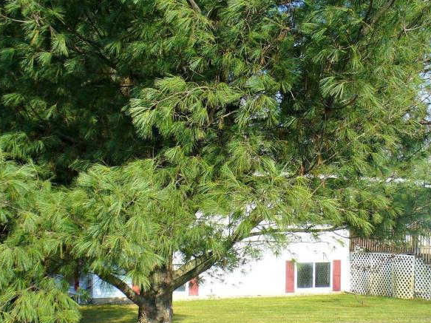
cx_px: 276
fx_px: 809
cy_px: 271
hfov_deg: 29.7
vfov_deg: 22.2
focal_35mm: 65
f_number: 5.6
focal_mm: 6.1
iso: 80
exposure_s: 1/160
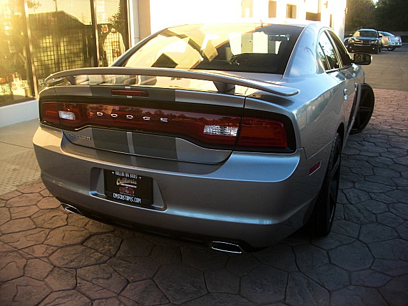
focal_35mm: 36
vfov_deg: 39.7
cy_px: 153
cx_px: 204
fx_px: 424
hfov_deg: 51.4
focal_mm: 6.3
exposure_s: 1/100
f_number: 2.8
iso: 50
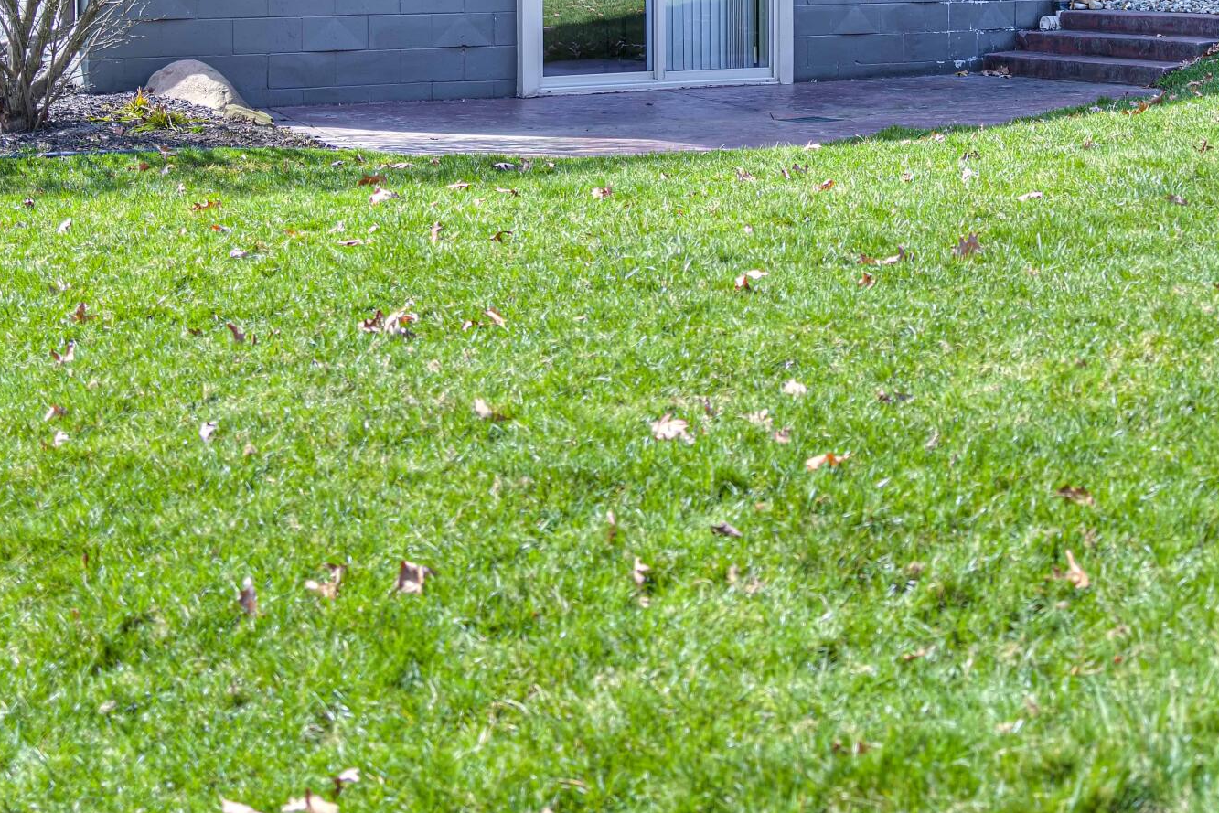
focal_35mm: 63
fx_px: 2133
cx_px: 833
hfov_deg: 31.6
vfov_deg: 20.6
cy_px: -83
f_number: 2.8
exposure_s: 1/400
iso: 100
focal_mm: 28
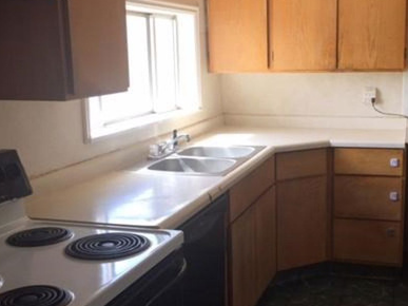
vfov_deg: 30.2
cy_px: 161
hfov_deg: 39.4
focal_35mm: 48
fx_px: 566
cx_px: 251
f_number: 2.2
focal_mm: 4.15
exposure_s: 1/120
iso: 50
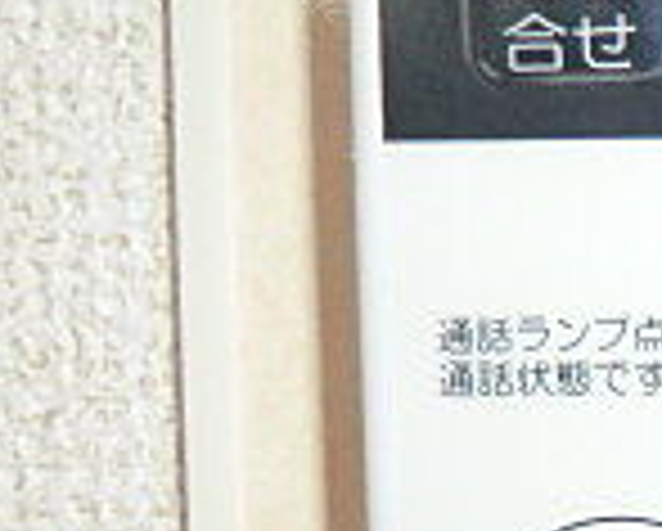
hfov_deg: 15.9
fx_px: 2001
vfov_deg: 15.0
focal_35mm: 102
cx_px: 1198
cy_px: 486
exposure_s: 1/60
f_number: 3.2
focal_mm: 4.3
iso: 200
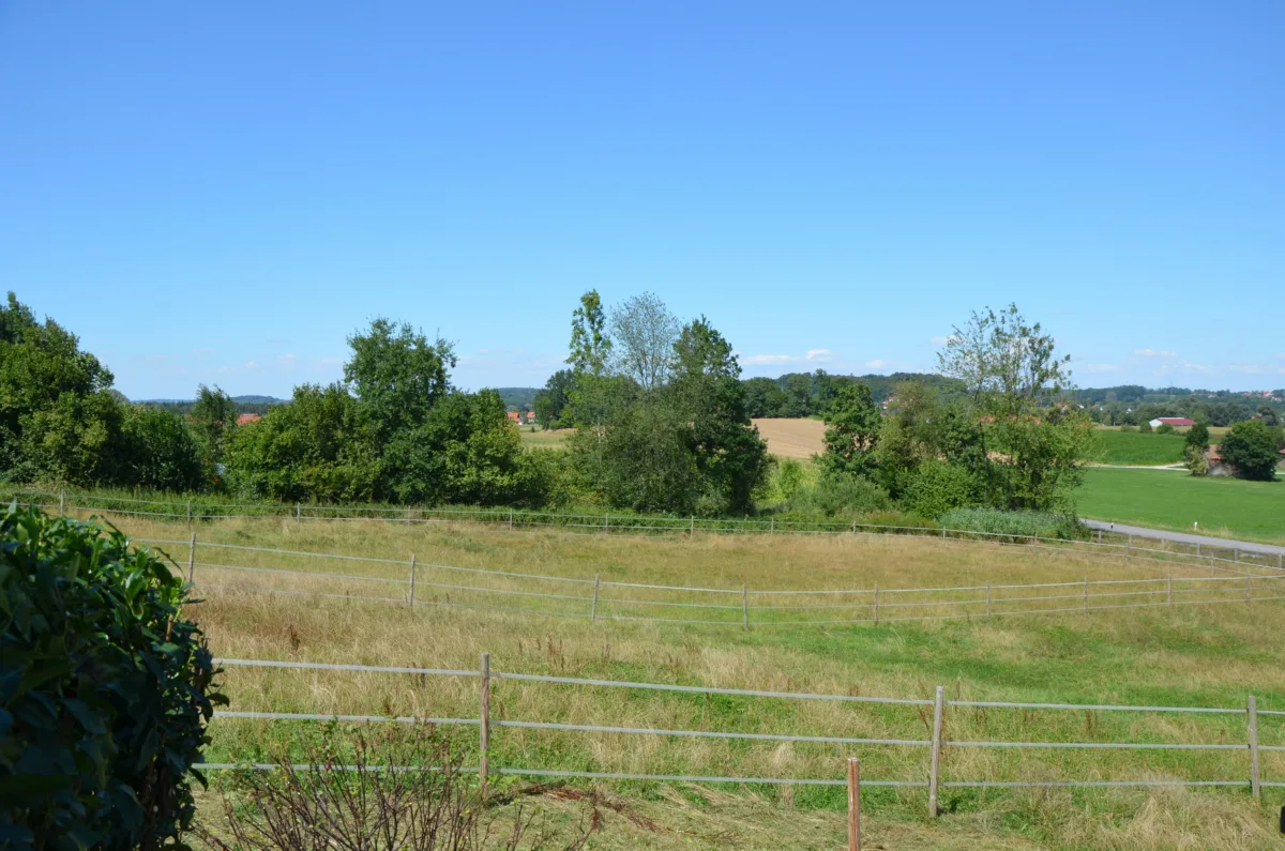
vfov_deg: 41.5
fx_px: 1122
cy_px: 426
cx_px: 642
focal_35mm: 32
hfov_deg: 59.6
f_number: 8
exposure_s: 1/250
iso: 100
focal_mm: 21
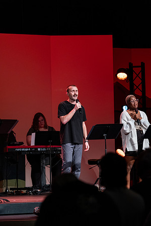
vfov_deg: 9.8
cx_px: 76
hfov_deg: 6.5
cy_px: 113
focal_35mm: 210
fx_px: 1321
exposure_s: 1/210
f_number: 2.8
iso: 1000
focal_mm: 140
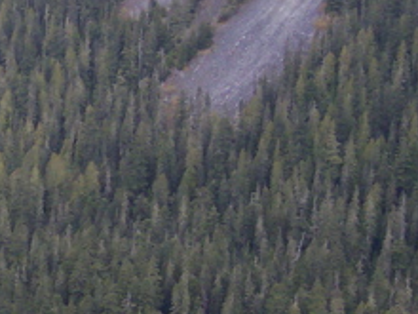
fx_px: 1666
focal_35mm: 138
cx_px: -92
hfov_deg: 13.9
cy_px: 1
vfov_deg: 10.7
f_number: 2.8
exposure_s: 1/700
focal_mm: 8
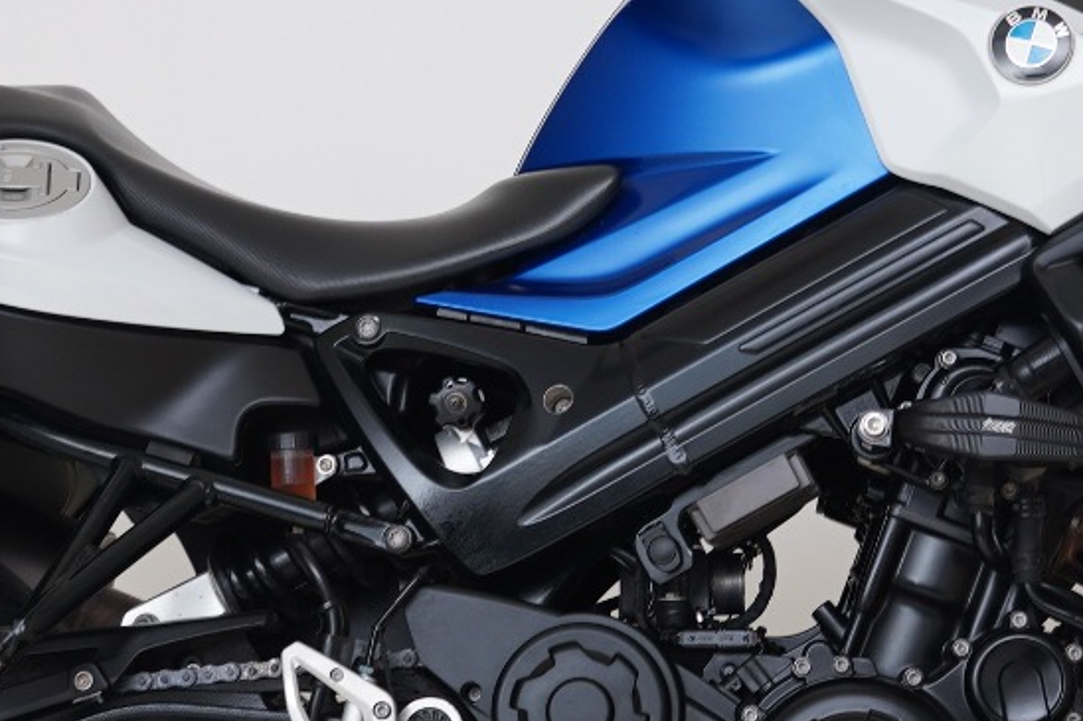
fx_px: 2406
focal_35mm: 80
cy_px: 340
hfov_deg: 25.3
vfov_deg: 17.1
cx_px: 697
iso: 200
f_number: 3.5
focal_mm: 18
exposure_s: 1/2
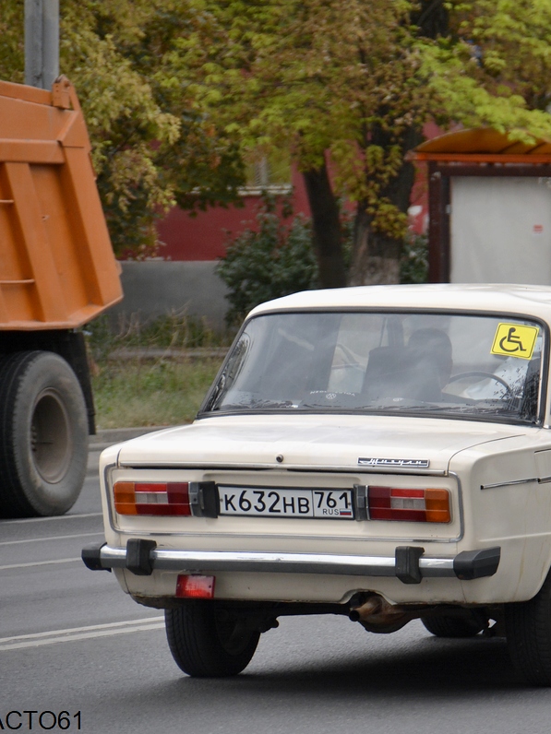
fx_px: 7146
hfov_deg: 4.4
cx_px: 502
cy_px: 367
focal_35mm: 337
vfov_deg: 5.9
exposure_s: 1/1000
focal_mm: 155
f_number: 5.6
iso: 560
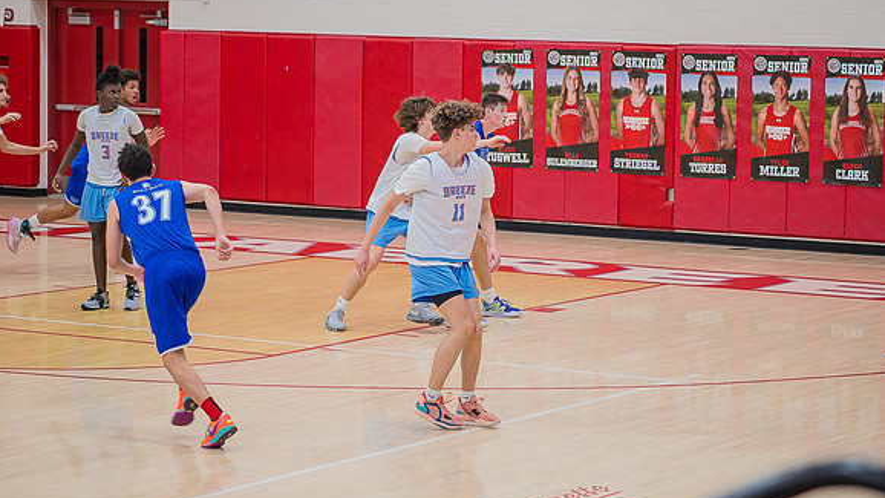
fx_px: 2886
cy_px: 239
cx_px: 442
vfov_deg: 9.9
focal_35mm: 123
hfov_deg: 17.4
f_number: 4.8
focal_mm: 112
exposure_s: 1/250
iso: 1000
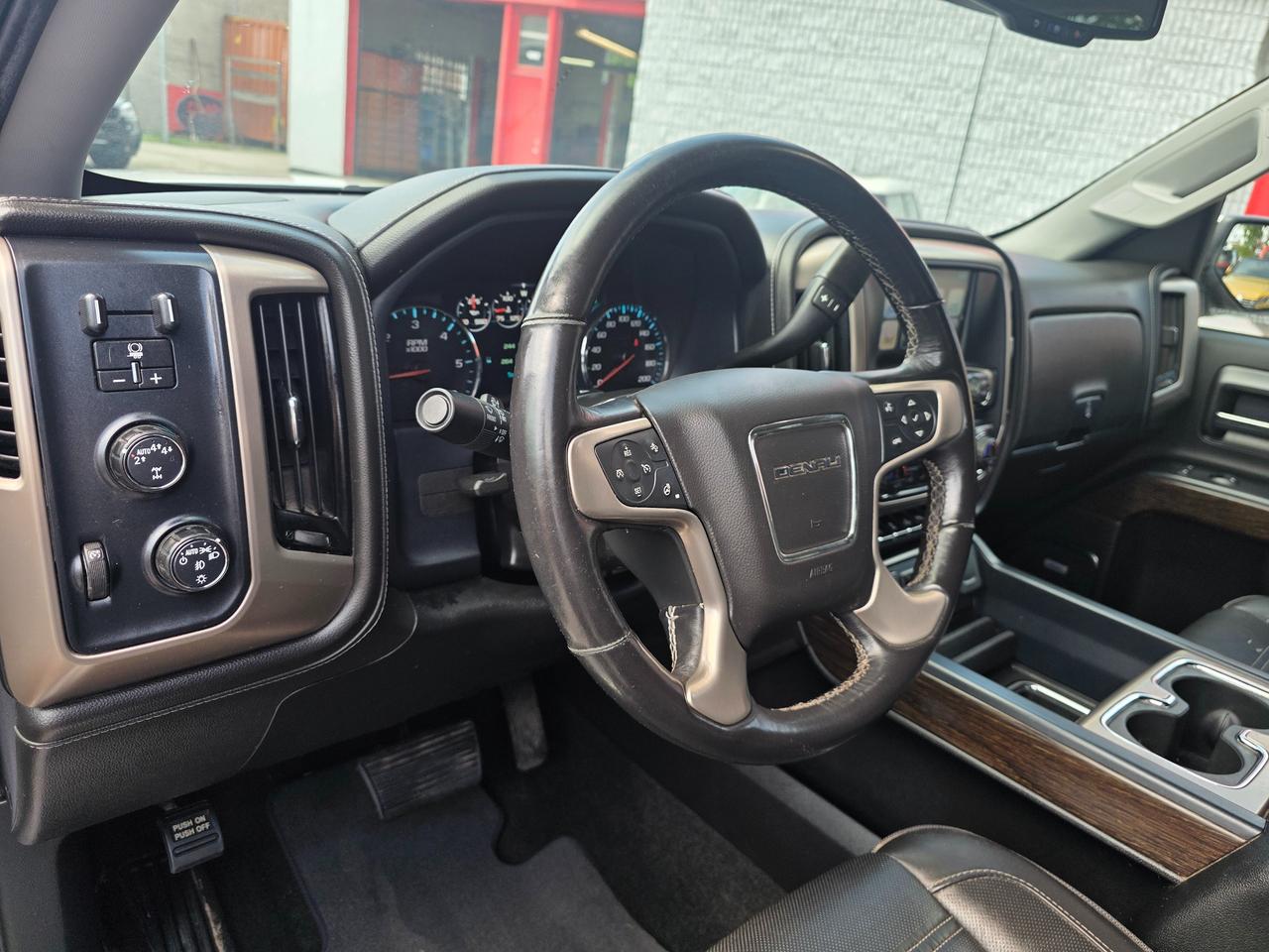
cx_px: 634
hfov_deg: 73.9
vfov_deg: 58.9
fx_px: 843
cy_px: 476
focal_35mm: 23
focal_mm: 6.3
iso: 32
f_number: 1.7
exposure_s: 1/180
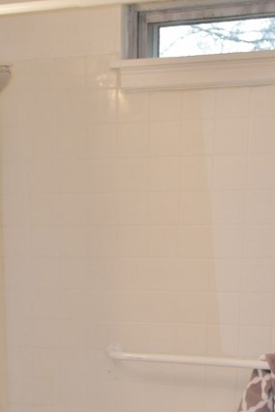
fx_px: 836
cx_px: 43
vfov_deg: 25.4
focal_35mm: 73
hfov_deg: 18.5
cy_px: 470
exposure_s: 1/80
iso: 400
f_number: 3.5
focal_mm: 20
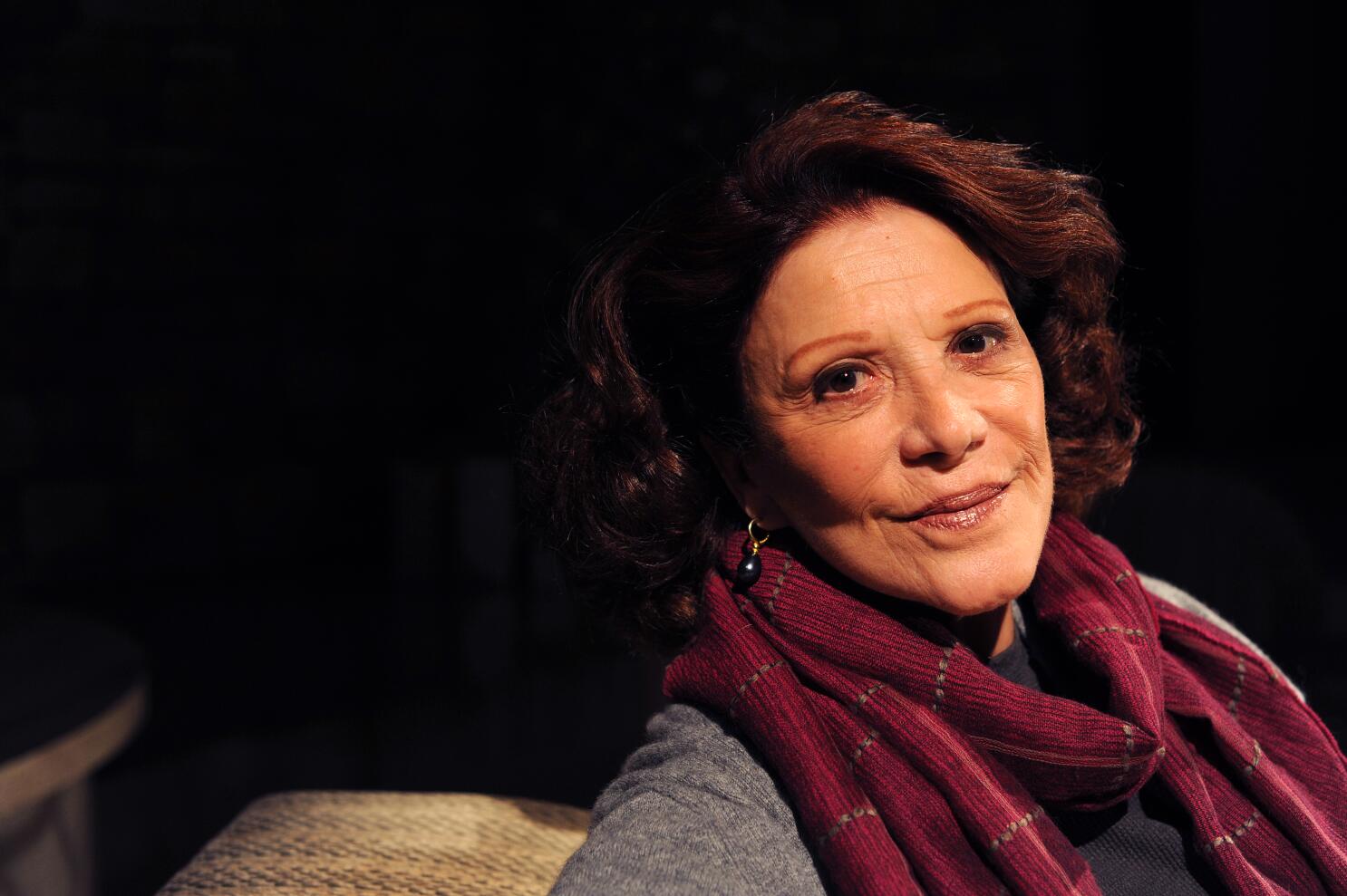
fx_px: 1870
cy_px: 448
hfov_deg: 39.6
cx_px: 674
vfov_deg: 27.0
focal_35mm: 50
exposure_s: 1/320
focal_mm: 50
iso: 800
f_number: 4
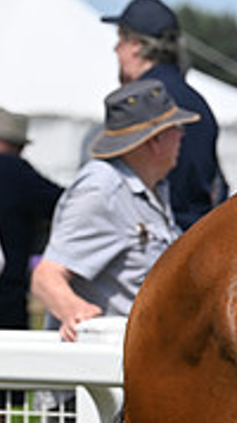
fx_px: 6106
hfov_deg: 2.2
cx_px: 609
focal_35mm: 546
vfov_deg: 4.0
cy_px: 106
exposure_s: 1/3200
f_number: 5.6
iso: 400
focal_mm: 160
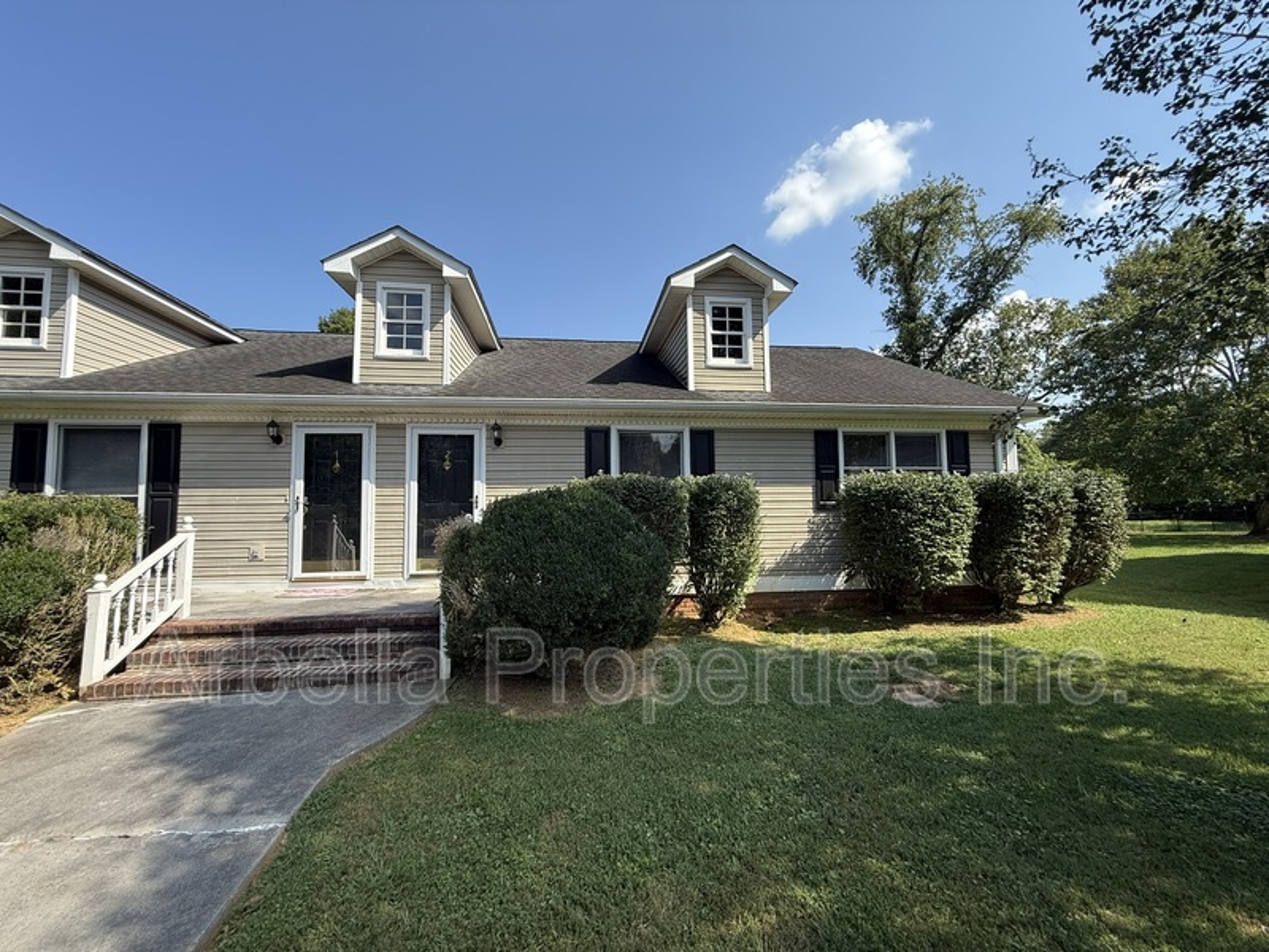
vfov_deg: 85.7
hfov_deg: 102.1
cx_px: 634
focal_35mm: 14
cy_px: 476
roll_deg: +0.6
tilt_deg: +3.6
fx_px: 513
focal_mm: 2.22
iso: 50
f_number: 2.2
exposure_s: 1/820
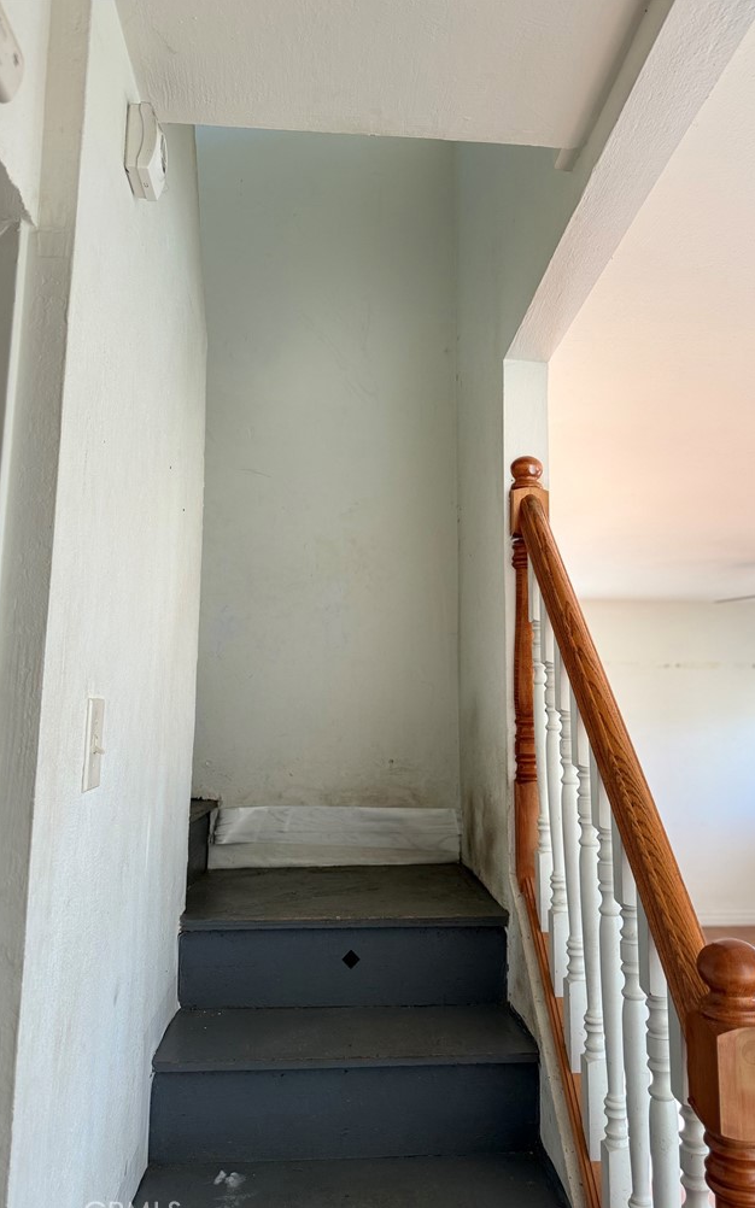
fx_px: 856
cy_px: 612
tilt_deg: +9.7
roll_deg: -1.3
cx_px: 399
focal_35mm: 26
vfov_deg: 70.4
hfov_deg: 47.6
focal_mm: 6.76
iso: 125
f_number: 1.78
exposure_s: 1/121
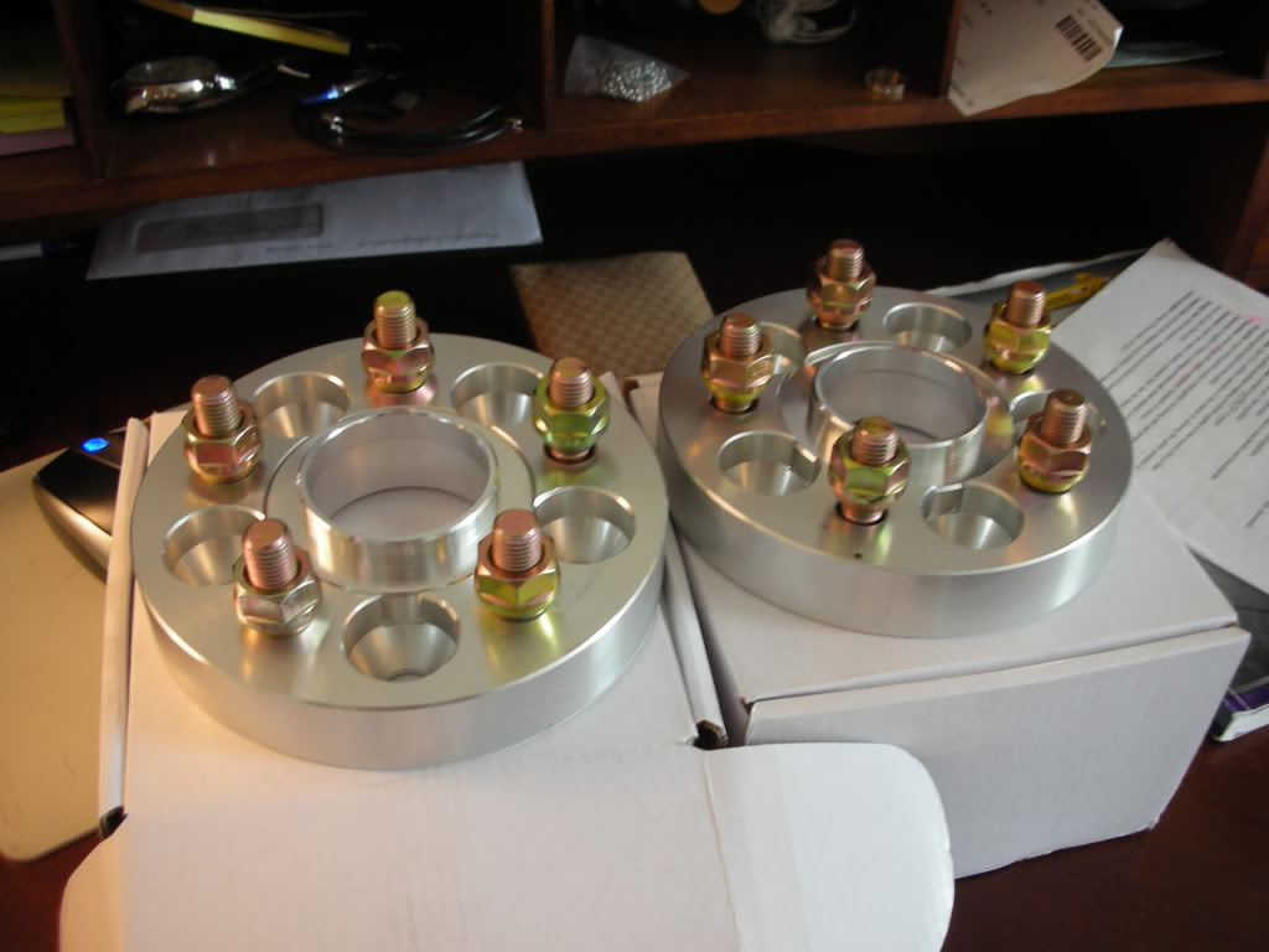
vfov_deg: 40.7
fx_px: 1283
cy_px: 476
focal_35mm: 35
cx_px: 634
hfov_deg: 52.6
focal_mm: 5.8
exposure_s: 1/5.4
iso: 50
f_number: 3
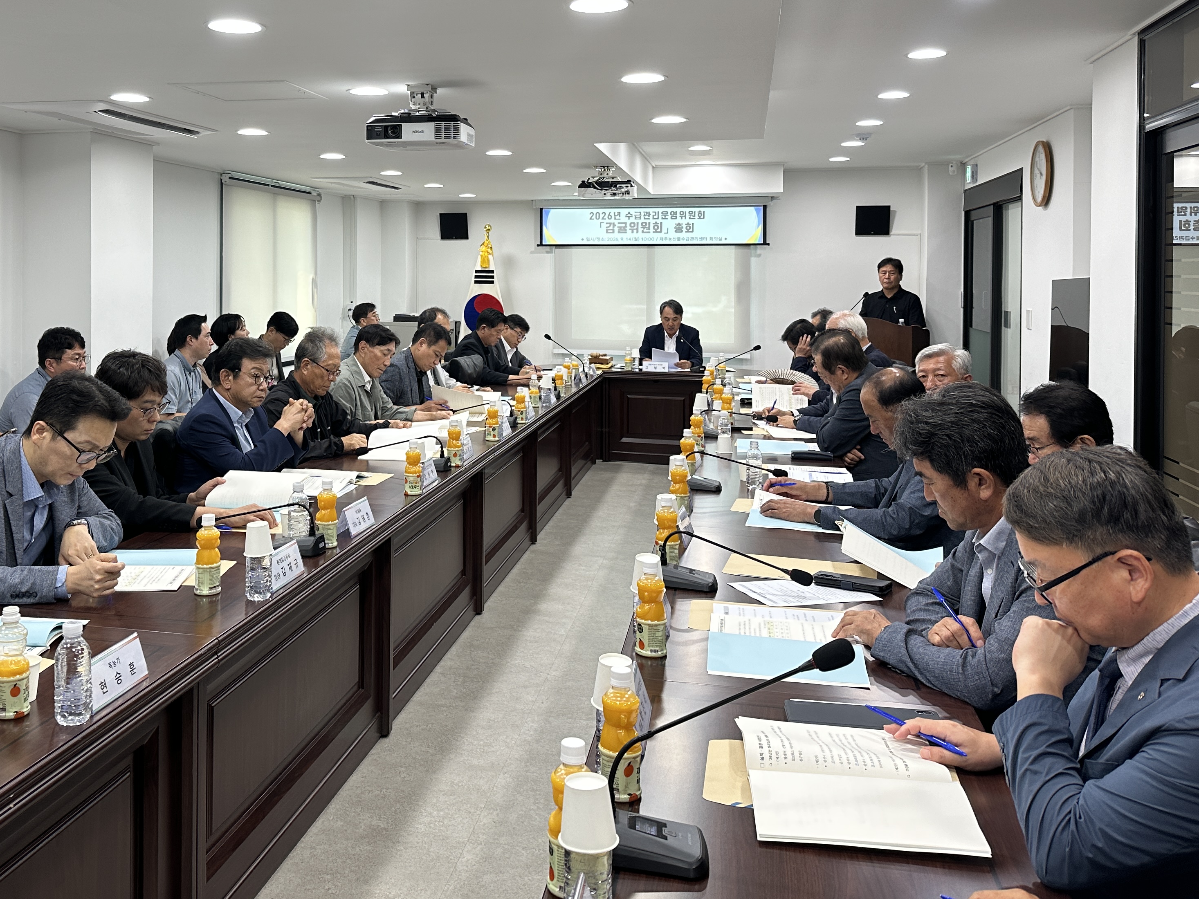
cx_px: 425
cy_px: 285
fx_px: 1143
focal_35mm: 33
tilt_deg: -0.3
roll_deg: -0.5
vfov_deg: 42.3
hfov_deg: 54.5
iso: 100
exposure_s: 1/120
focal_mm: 6.86
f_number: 1.78
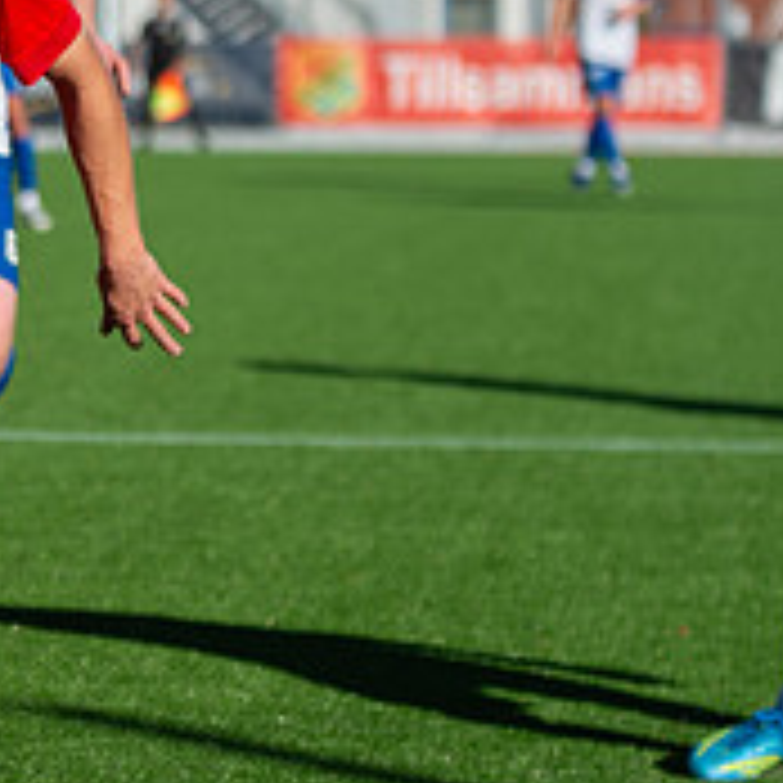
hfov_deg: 7.1
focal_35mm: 243
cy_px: 306
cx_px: -194
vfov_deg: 7.2
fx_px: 6219
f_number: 3.2
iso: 100
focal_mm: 86
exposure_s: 1/1600
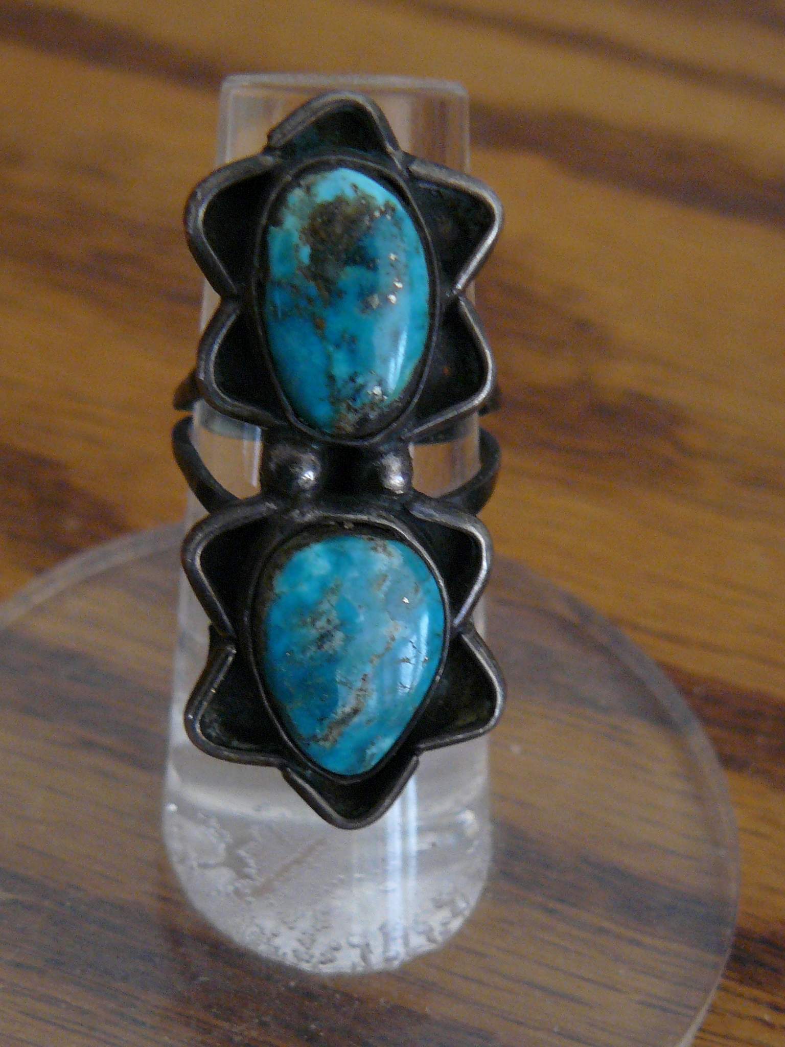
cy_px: 524
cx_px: 392
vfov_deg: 35.5
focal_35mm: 54
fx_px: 1633
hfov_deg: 27.0
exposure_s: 1/30
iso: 200
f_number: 2.8
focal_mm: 6
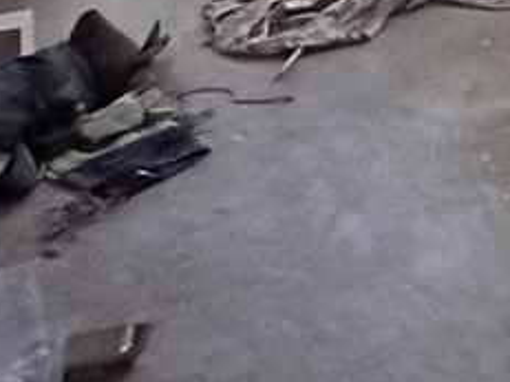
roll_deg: +1.8
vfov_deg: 11.6
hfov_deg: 17.4
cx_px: 848
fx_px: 1428
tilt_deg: +0.4
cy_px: -616
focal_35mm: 97
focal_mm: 2.22
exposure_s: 1/60
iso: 320
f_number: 2.2
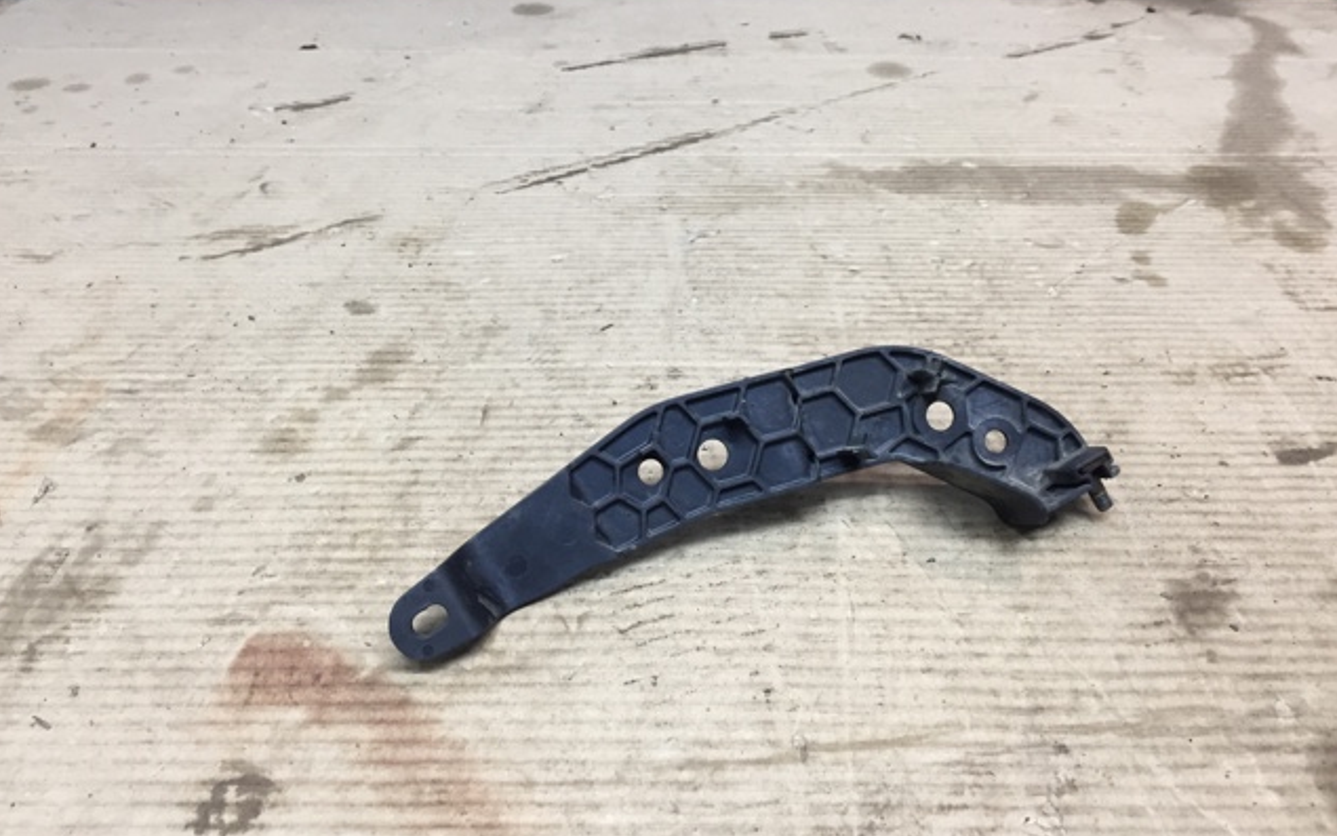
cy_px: 343
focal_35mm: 31
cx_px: 667
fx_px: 1130
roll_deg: -2.2
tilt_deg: -31.8
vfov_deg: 40.5
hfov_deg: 61.2
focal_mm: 4.15
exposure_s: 1/33
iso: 64
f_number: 2.2
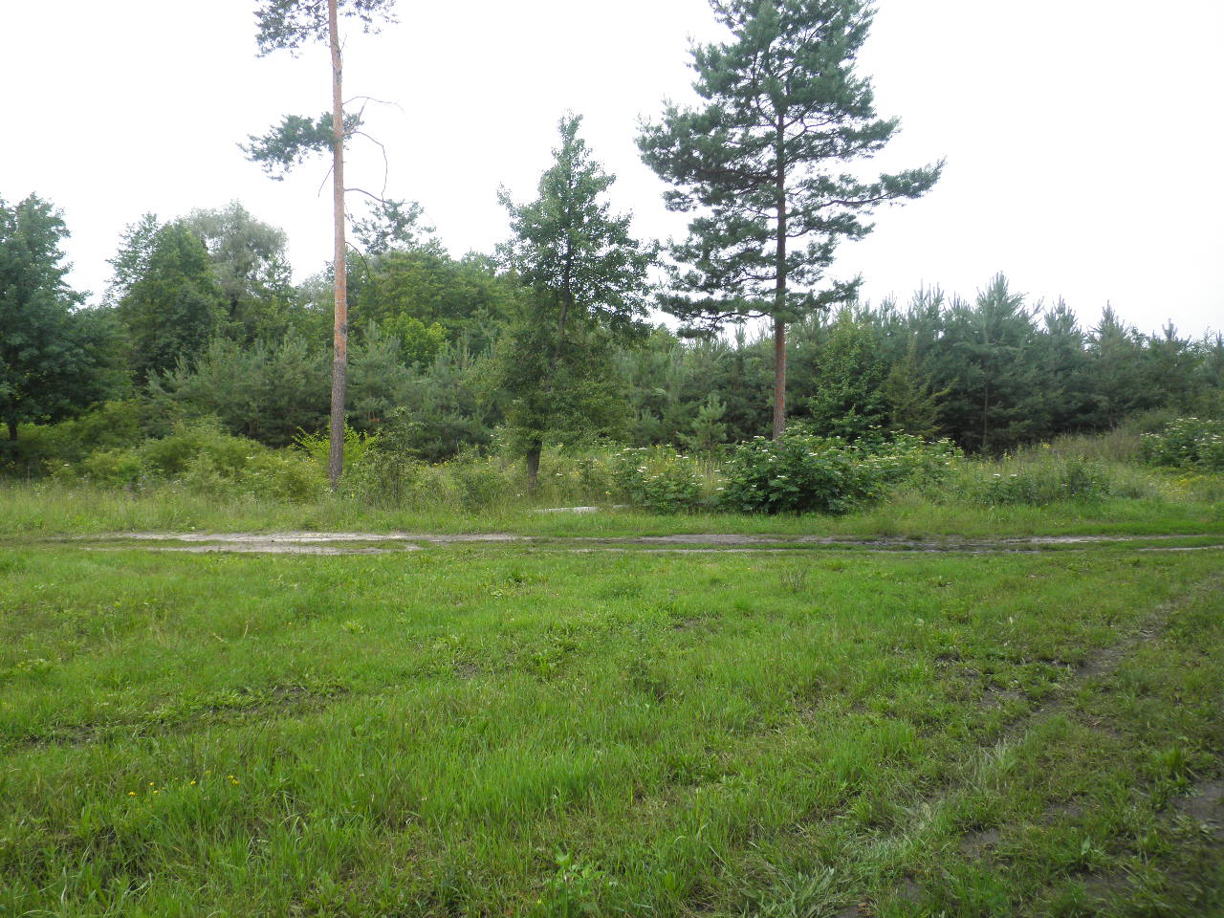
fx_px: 919
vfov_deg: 53.1
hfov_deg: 67.3
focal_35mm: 26
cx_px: 612
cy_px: 459
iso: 64
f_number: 2.8
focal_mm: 4.7
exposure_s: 1/320
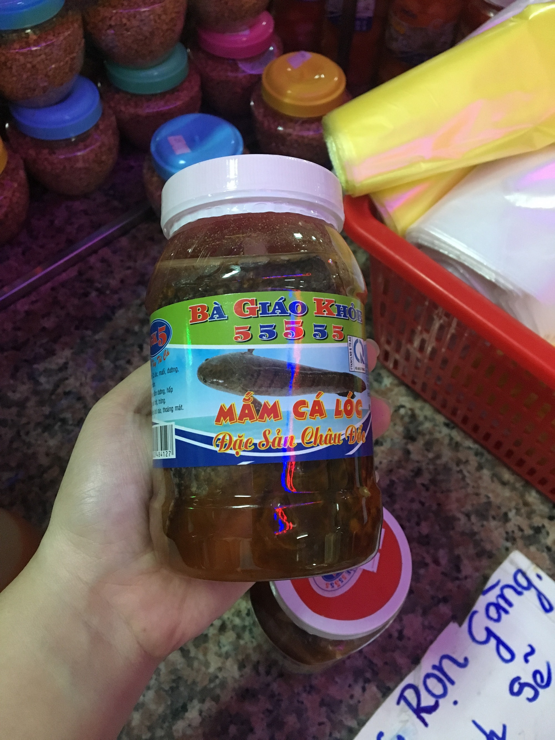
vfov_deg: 61.7
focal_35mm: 29
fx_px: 620
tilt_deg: -59.7
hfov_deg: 48.2
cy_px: 370
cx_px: 278
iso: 250
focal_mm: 4.15
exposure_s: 1/17
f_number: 2.2
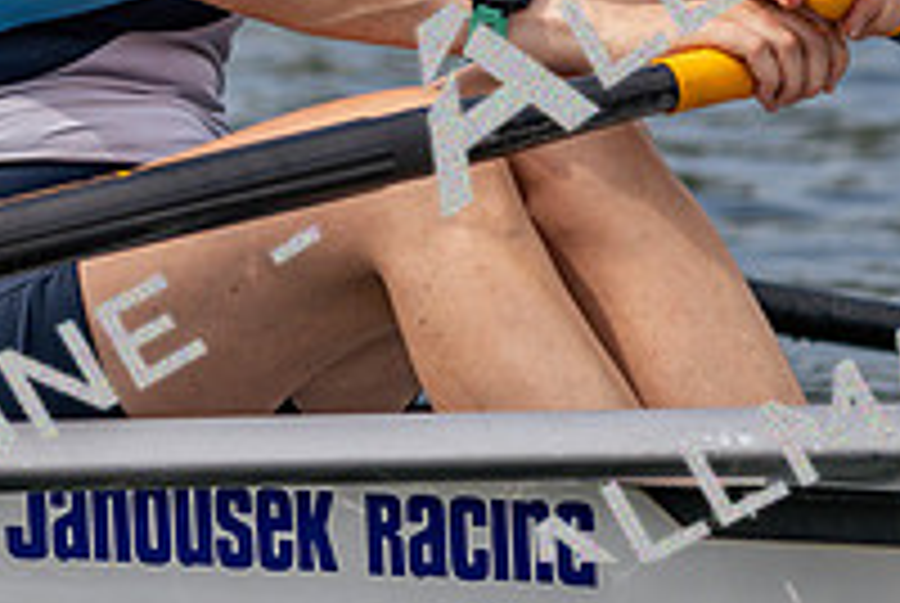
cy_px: -209
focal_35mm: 579
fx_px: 14496
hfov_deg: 3.6
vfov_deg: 2.4
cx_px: 32
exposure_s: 1/1600
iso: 250
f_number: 5.6
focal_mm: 200
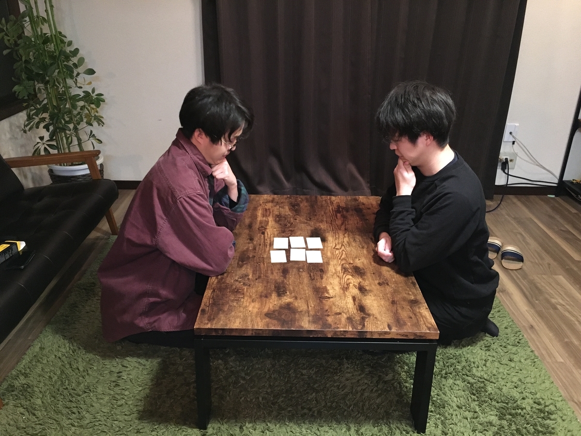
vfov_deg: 48.2
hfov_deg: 61.7
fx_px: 487
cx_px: 290
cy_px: 218
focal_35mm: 29
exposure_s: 1/17
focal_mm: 4.15
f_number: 2.2
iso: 400
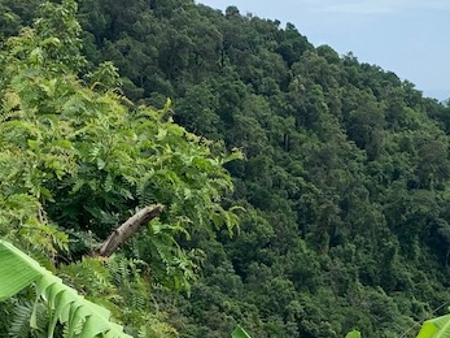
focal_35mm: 96
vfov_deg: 14.6
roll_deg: +1.6
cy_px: 472
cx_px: 265
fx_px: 1248
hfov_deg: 20.4
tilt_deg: -15.7
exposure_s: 1/1299
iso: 25
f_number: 1.8
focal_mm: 4.25
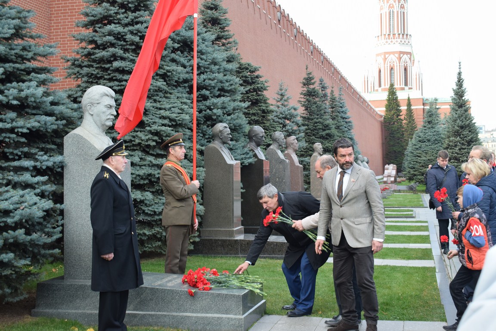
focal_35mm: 51
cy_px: 166
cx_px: 248
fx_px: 703
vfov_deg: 26.5
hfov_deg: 38.9
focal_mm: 34
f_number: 7.1
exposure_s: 1/200
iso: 400
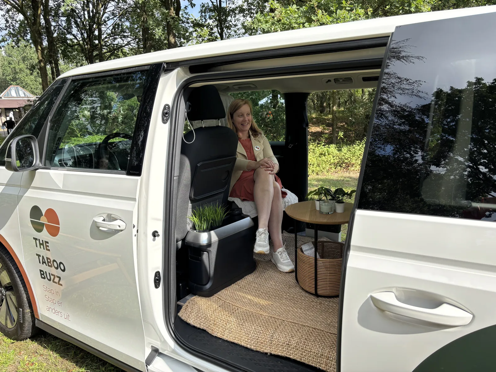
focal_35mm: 26
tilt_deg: -11.0
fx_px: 373
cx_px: 248
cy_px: 186
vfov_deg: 53.1
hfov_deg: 67.3
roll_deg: +1.8
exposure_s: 1/1721
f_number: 1.6
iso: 50
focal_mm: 5.96
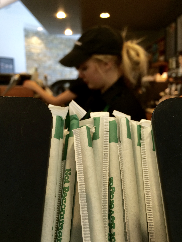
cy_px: 124
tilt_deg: -11.5
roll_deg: +0.5
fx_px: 210
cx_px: 92
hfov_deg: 46.8
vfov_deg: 60.0
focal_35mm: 30
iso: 100
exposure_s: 1/30
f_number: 2.2
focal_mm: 4.15
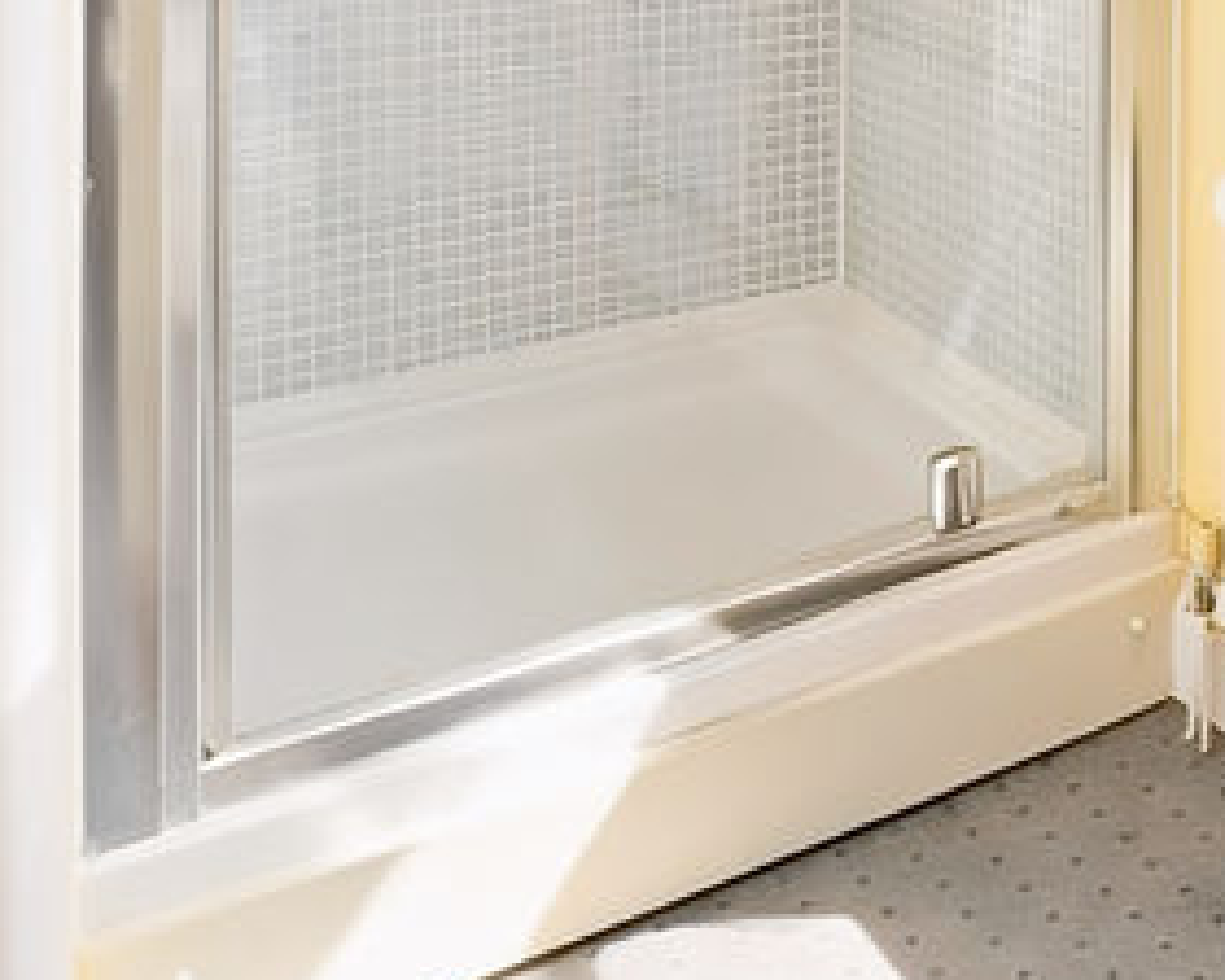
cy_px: -273
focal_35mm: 48
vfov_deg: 26.8
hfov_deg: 31.3
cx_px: 1536
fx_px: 1740
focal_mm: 14
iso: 250
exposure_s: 1/25
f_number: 22
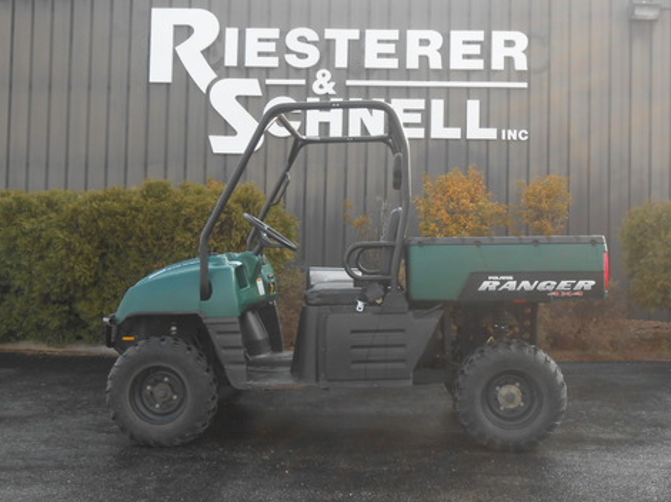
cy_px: 245
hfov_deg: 42.9
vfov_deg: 32.8
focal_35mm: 44
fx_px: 852
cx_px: 357
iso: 160
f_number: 4.2
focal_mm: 6.8
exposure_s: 1/250
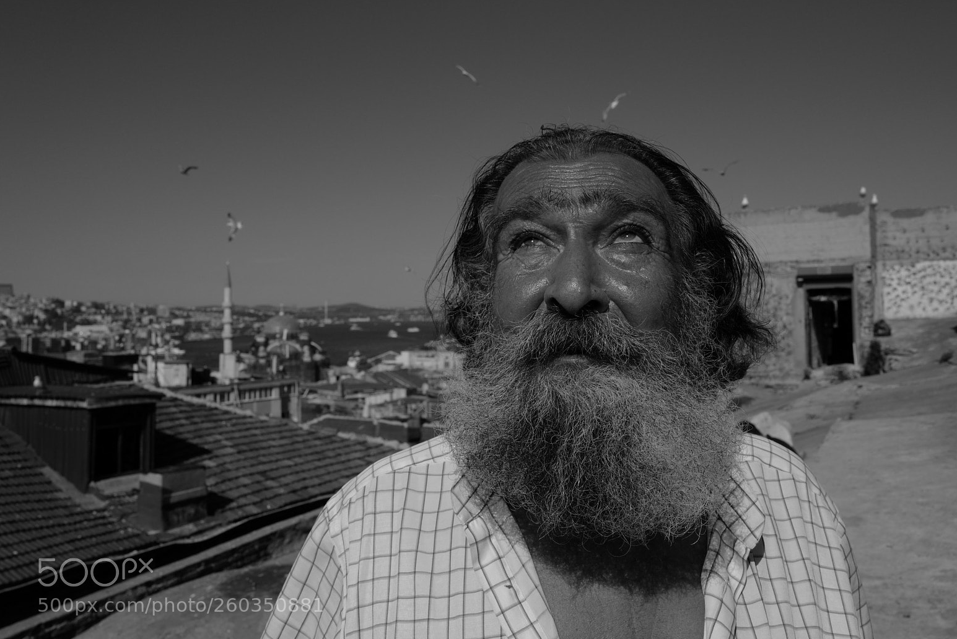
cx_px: 495
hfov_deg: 63.6
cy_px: 323
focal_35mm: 29
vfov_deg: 45.0
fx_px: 771
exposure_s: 1/500
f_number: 11
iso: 100
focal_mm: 28
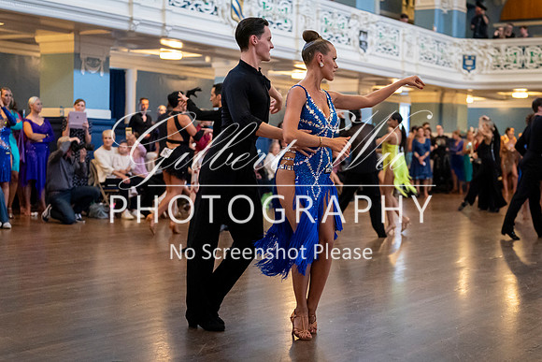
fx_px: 866
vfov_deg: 23.6
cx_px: 323
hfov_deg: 34.6
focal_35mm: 58
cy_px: 178
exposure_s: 1/500
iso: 6400
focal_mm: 46
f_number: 2.2
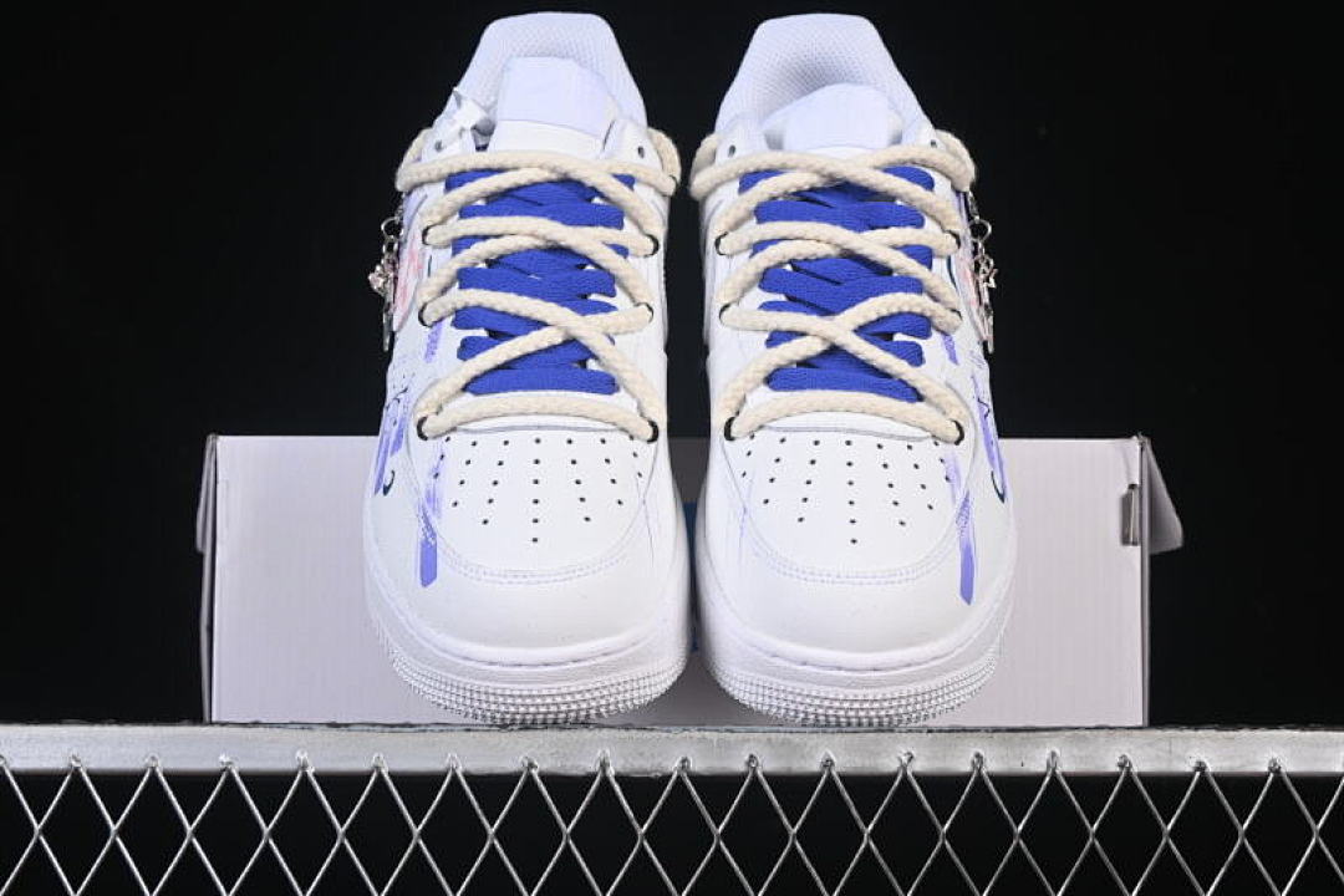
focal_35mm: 75
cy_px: 448
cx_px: 672
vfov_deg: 18.2
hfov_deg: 27.0
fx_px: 2800
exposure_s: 1/100
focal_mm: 50
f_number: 8
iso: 160
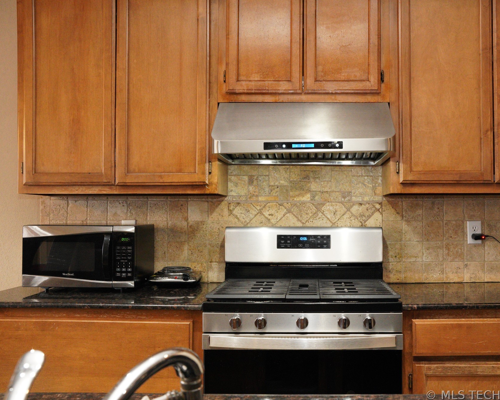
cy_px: 200
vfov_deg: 39.0
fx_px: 564
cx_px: 305
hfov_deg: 47.5
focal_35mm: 38
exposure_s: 1/80
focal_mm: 33.1
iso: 10000
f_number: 9
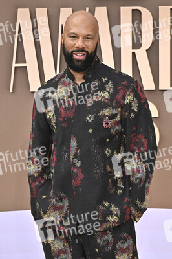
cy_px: 130
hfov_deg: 13.5
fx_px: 725
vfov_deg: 20.2
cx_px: 86
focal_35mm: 101
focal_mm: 101
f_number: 10
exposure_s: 1/320
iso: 400
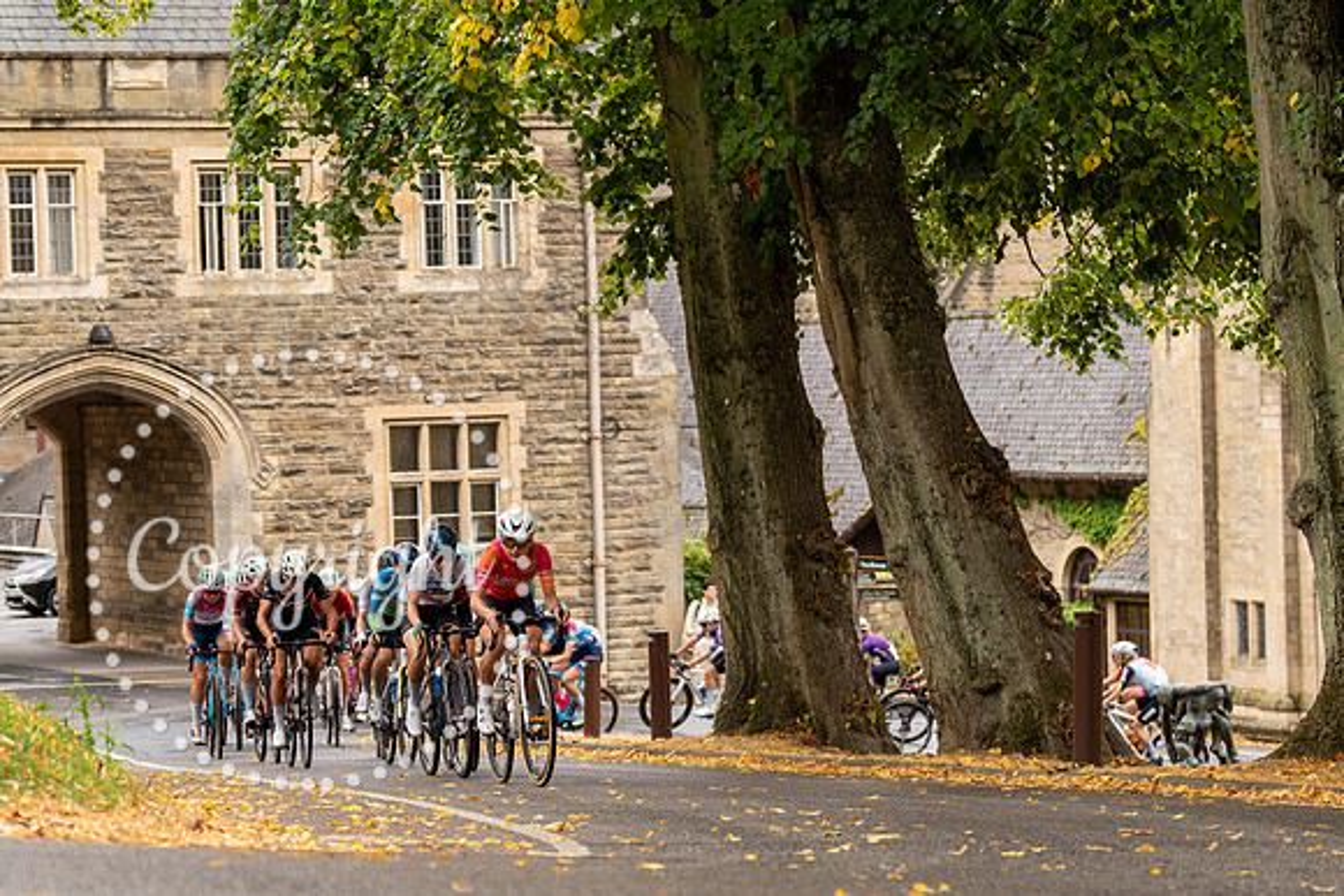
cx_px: 579
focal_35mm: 119
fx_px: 4432
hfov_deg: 17.2
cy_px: 585
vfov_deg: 11.5
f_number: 2.8
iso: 640
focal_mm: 70
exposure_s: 1/800
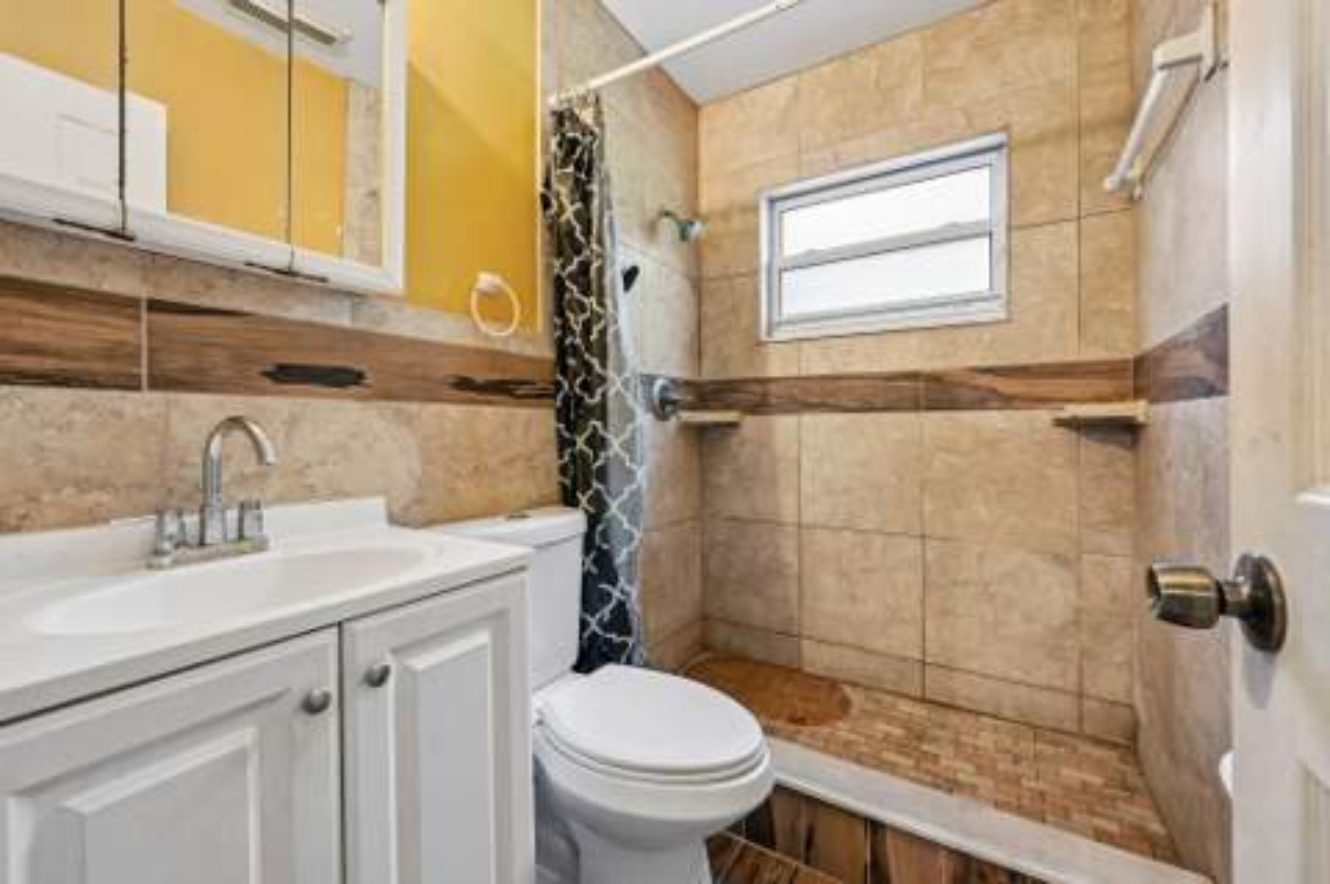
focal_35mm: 14
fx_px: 517
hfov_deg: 104.3
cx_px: 665
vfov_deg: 81.1
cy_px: 442
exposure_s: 1/13
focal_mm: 14
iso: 3200
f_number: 10
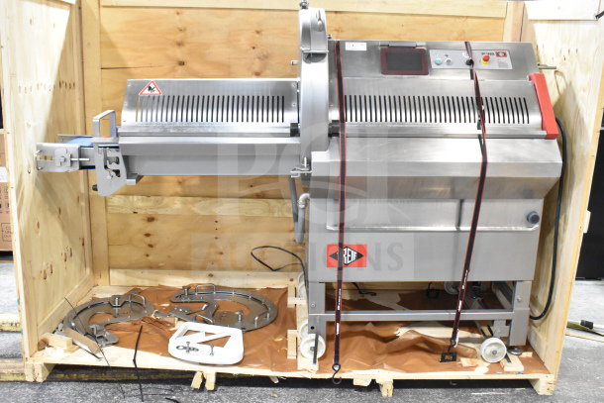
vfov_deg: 36.9
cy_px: 202
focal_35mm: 36
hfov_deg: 53.1
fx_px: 604
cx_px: 302
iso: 6400
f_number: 6.3
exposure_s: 1/160
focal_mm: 24
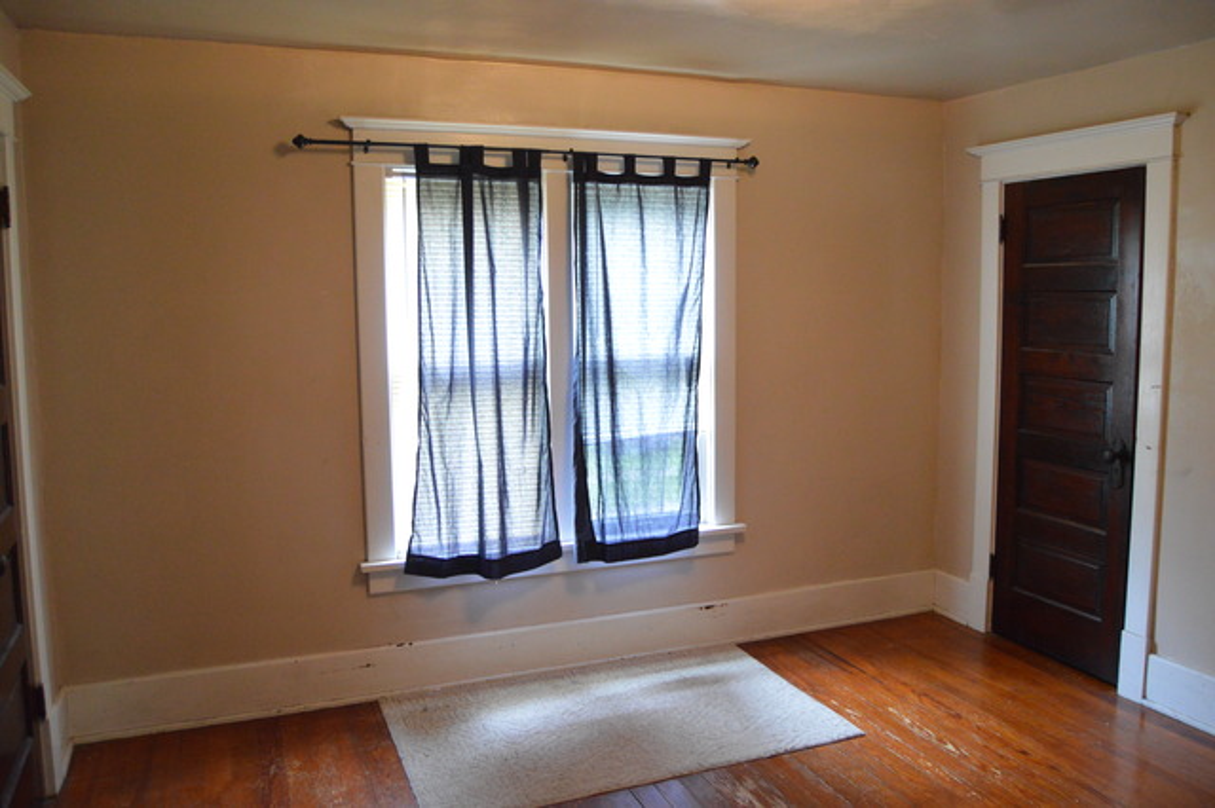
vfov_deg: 47.9
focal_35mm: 27
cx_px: 608
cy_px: 404
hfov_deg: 67.4
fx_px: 911
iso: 2200
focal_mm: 18
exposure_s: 1/60
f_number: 3.5
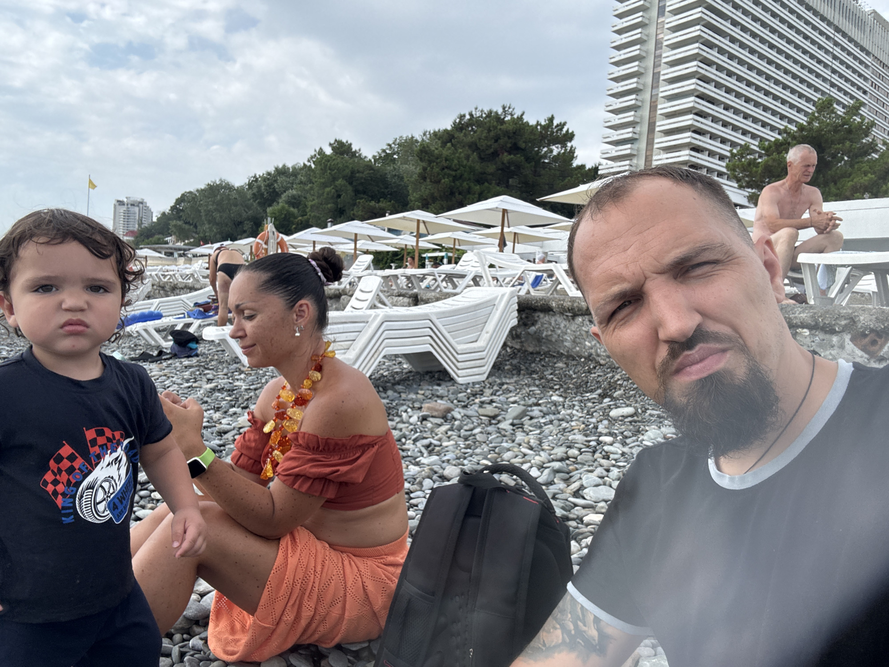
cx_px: 444
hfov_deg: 73.9
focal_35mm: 23
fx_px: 591
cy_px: 334
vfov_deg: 58.9
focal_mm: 2.69
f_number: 1.9
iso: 25
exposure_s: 1/546
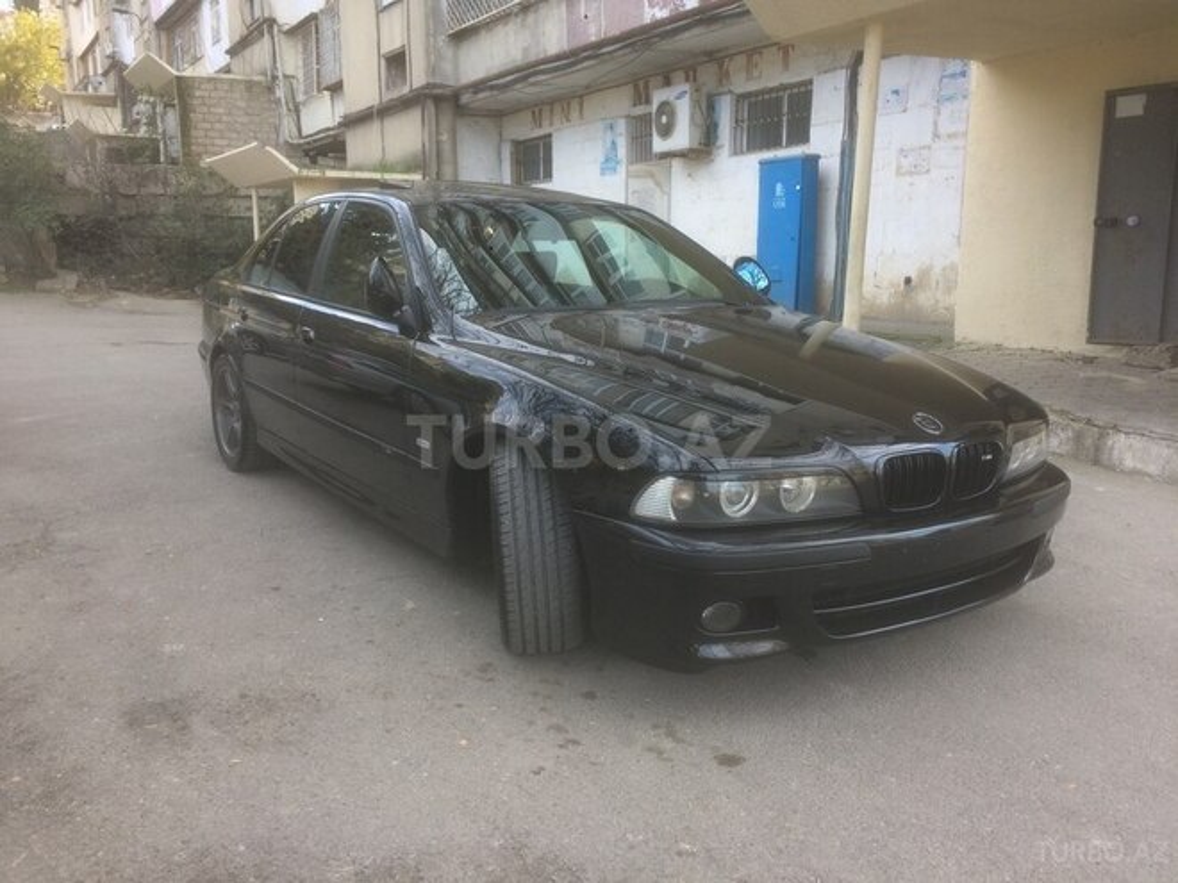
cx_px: 589
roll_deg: +0.2
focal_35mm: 29
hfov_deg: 61.7
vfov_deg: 48.2
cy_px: 442
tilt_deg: -9.4
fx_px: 987
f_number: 2.2
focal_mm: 4.15
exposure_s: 1/161
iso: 32
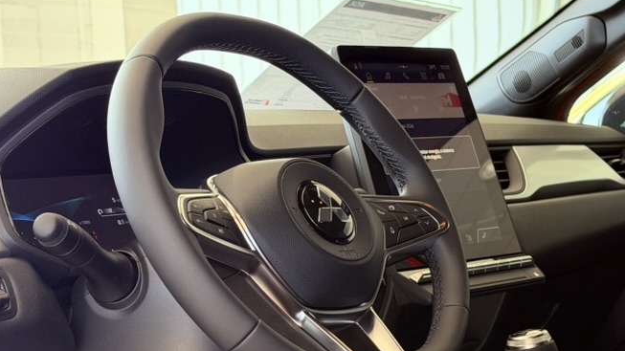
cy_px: 284
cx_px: 349
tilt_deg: -6.1
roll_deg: +2.0
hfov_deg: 25.9
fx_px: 1359
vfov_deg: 14.6
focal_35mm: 82
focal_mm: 6.76
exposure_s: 1/112
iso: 200
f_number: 1.78
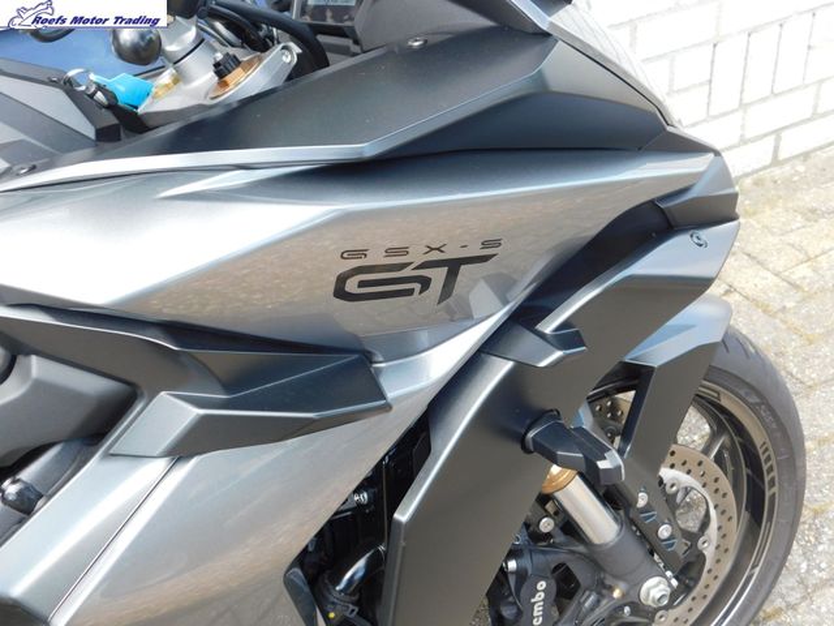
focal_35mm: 36
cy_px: 313
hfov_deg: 51.4
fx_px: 867
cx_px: 417
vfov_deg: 39.7
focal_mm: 6.3
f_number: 3.5
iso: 125
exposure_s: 1/100
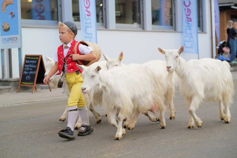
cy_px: 79
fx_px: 560
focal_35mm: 85
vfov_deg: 16.1
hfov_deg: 23.9
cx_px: 118
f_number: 5.6
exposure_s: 1/320
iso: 100
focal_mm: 85
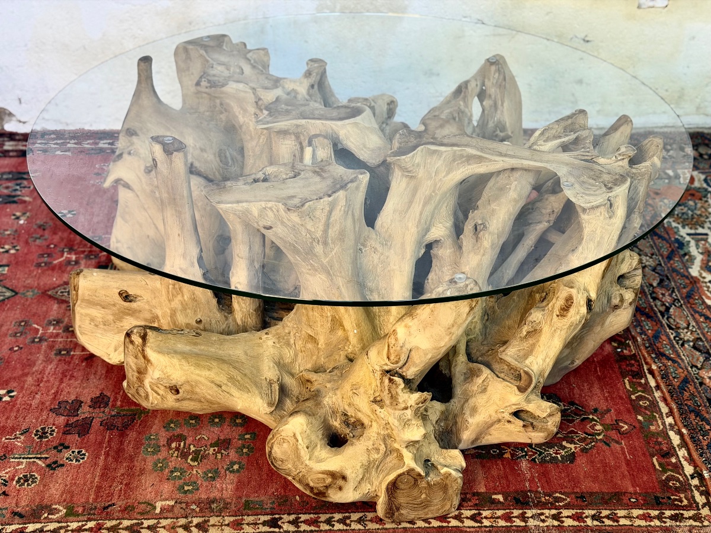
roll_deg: +0.2
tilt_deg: -33.0
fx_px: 986
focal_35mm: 48
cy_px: 266
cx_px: 356
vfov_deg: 30.3
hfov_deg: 39.7
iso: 64
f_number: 1.78
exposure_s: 1/50
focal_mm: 6.76
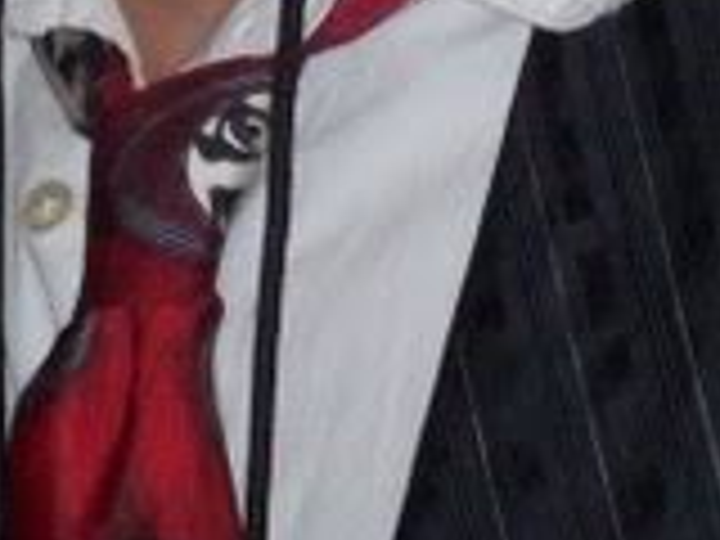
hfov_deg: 3.6
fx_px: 11544
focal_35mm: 555
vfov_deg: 2.7
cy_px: -657
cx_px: 1094
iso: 200
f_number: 5.2
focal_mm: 18.6
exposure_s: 1/90.2
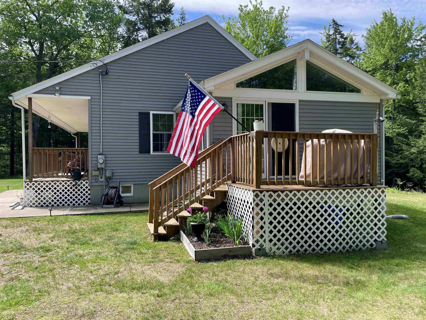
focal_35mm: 26
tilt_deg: +2.6
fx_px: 320
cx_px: 213
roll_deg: +1.6
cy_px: 160
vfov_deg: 53.1
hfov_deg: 67.3
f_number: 1.6
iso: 32
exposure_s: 1/940
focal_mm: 4.2
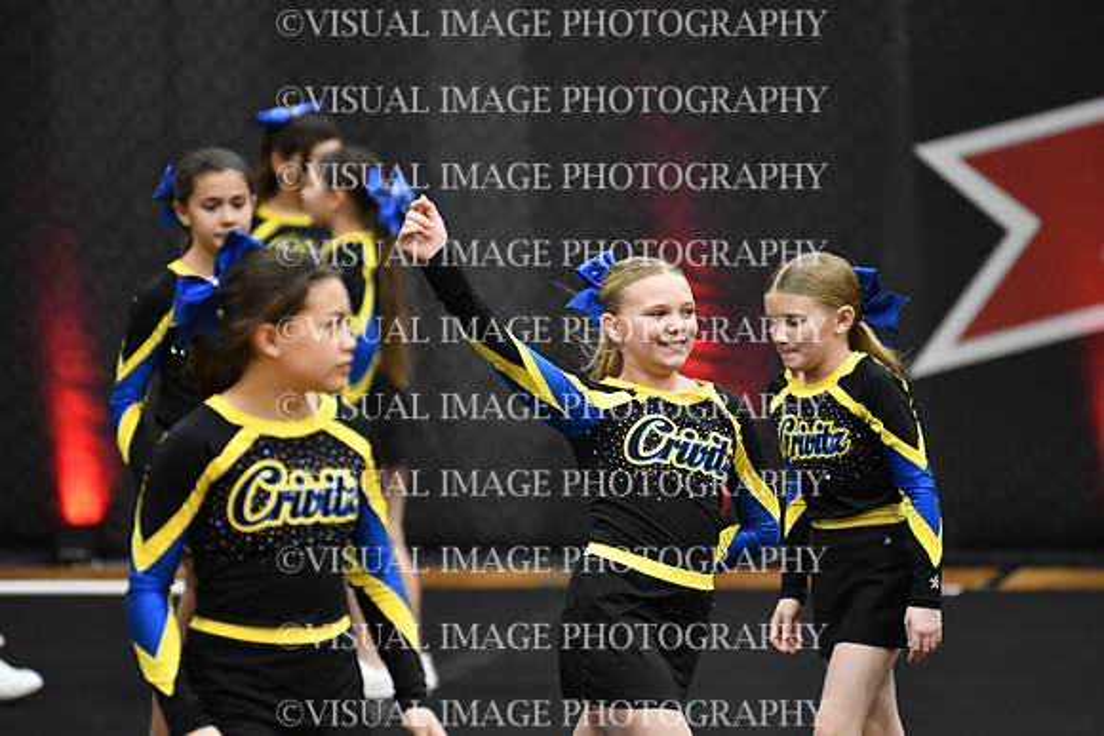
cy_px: 368
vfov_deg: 4.6
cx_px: 552
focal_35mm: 300
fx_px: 9202
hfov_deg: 6.9
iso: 5000
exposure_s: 1/800
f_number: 2.8
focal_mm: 200
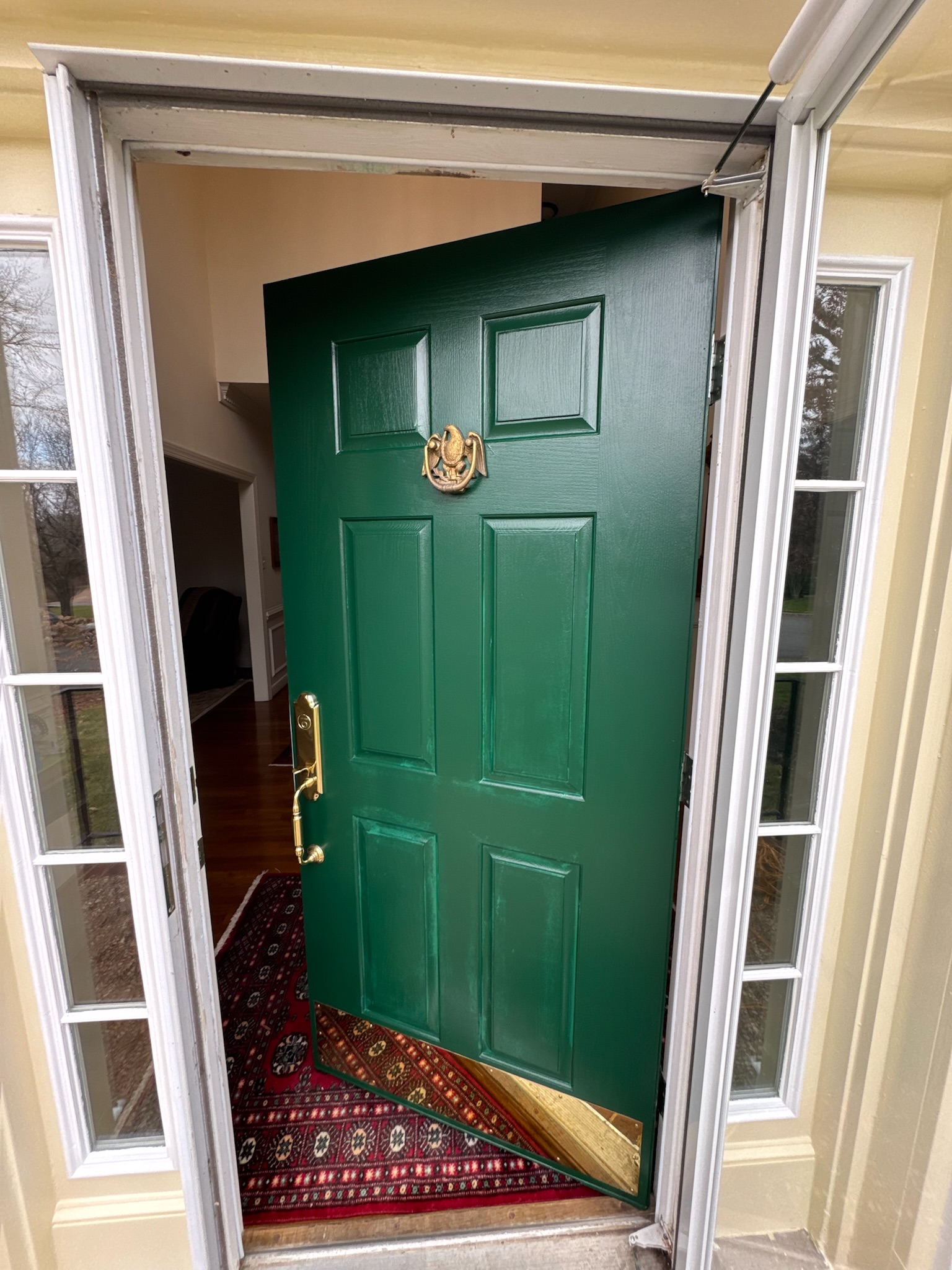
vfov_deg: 102.1
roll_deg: +0.2
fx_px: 513
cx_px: 476
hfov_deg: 85.7
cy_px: 635
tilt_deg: -10.0
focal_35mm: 14
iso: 80
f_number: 2.2
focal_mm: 2.22
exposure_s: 1/99
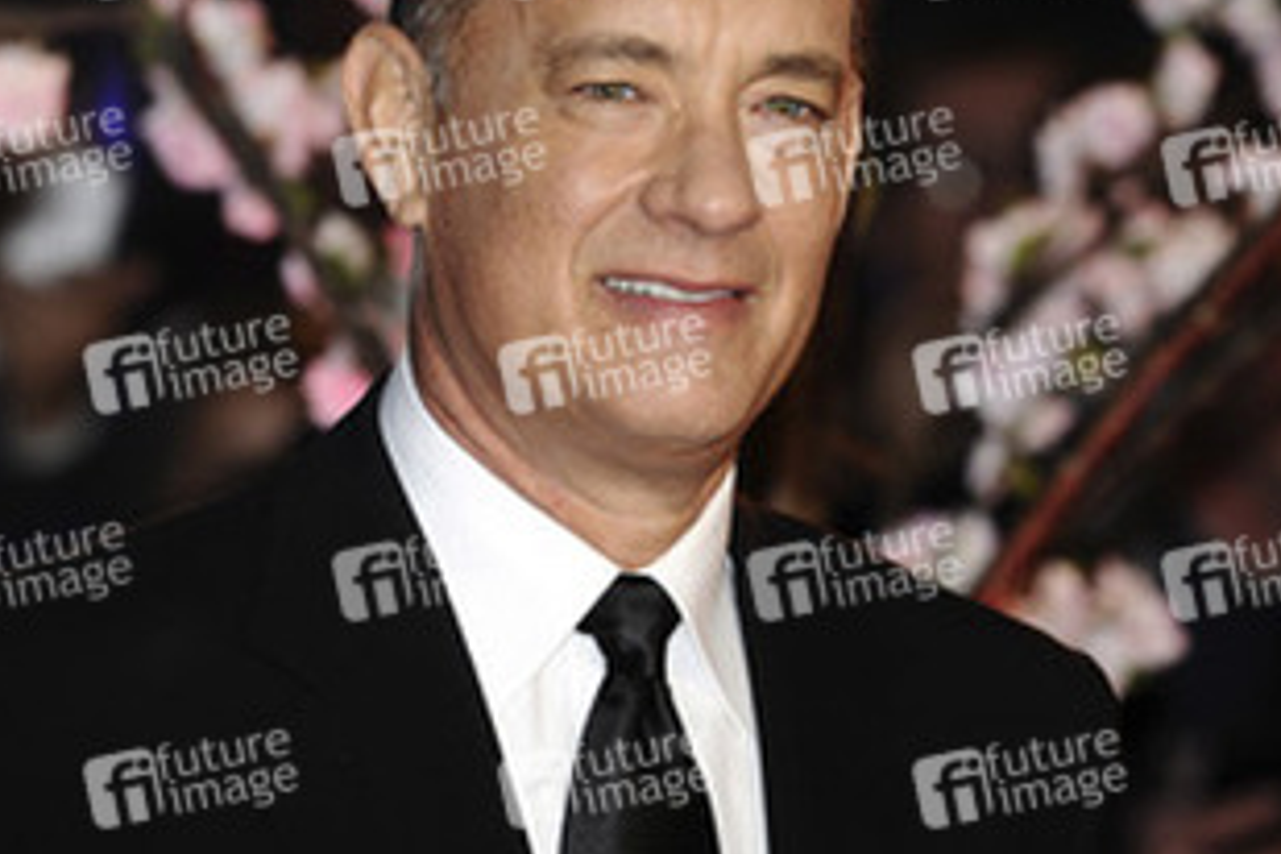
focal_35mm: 339
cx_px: 908
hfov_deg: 6.1
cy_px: 261
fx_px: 12052
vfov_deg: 4.1
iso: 320
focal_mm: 155
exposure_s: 1/250
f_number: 4.5
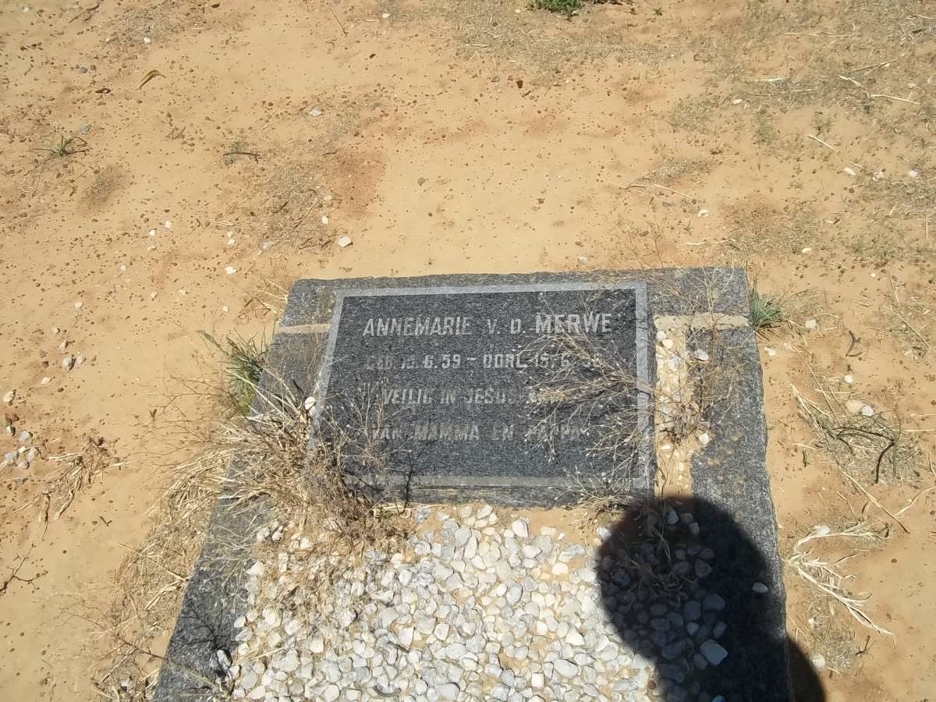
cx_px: 468
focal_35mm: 32
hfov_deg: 56.8
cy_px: 351
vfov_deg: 44.2
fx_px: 865
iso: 80
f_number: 5.5
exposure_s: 1/640
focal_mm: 5.7
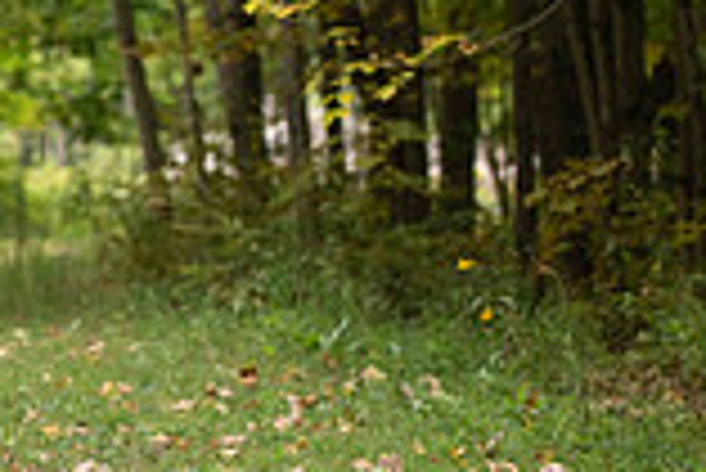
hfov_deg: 7.8
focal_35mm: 258
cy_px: 209
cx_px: -315
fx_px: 5064
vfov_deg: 5.3
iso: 500
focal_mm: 70
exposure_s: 1/320
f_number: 2.8
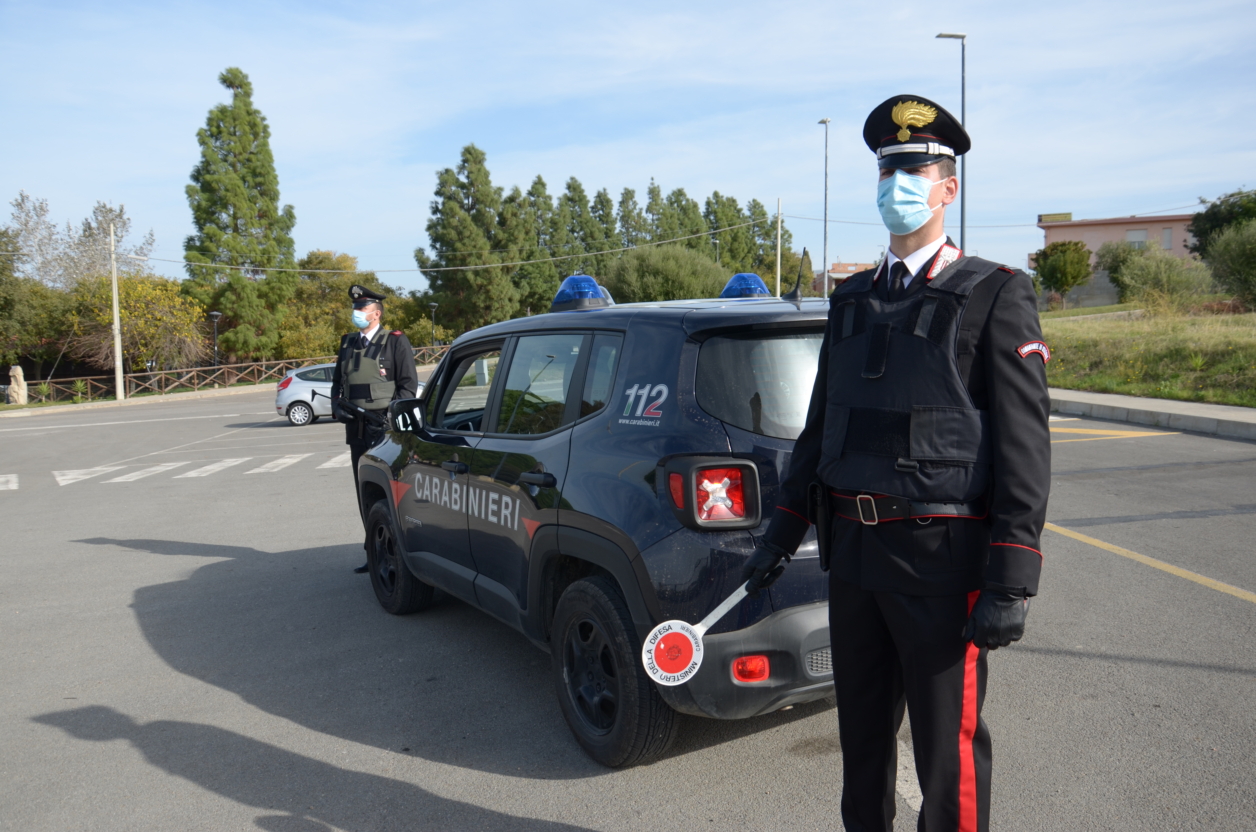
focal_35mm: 27
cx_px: 628
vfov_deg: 47.7
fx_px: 940
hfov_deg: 67.5
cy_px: 416
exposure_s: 1/320
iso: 100
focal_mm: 18
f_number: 5.6
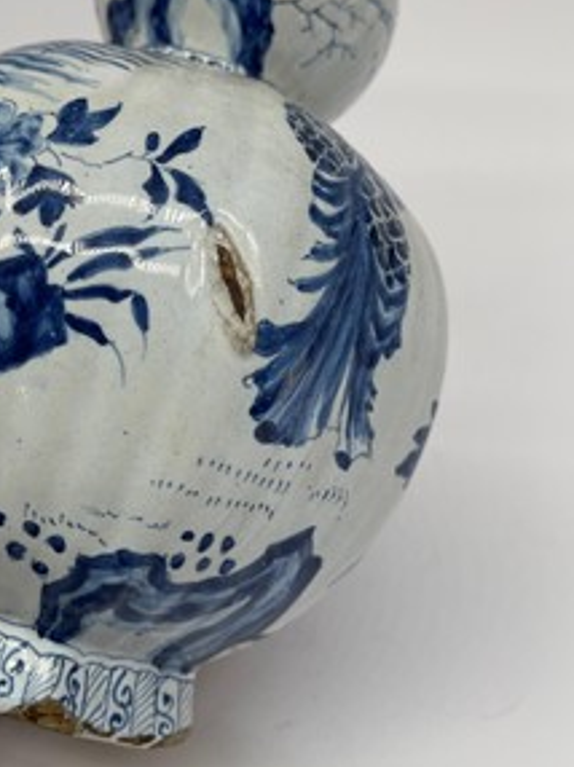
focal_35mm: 35
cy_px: 287
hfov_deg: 40.4
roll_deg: +7.0
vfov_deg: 52.1
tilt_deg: -27.5
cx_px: 225
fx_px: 775
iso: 32
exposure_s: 1/377
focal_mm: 5.1
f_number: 1.6
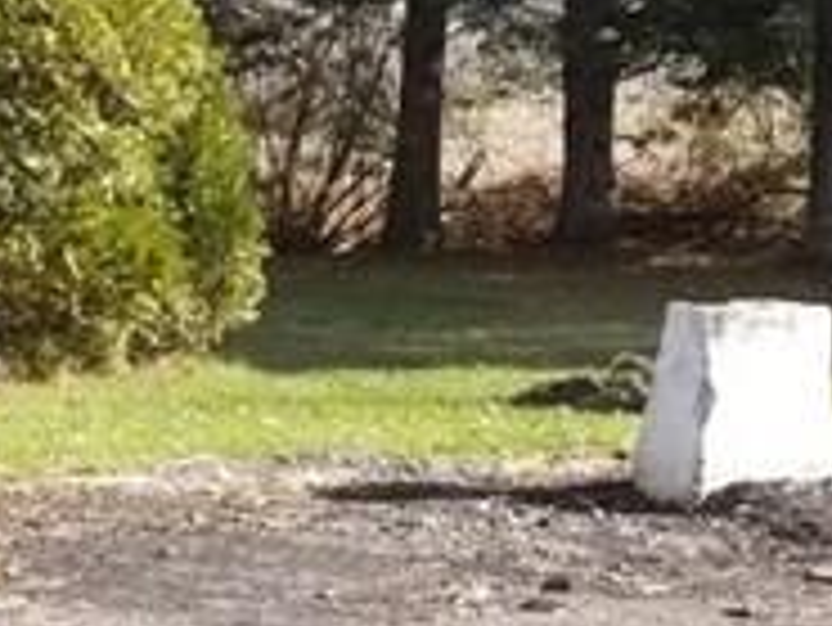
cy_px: 279
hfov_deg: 13.4
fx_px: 3463
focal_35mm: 144
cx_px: -63
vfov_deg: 10.3
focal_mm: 4.25
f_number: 1.7
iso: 50
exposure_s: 1/658
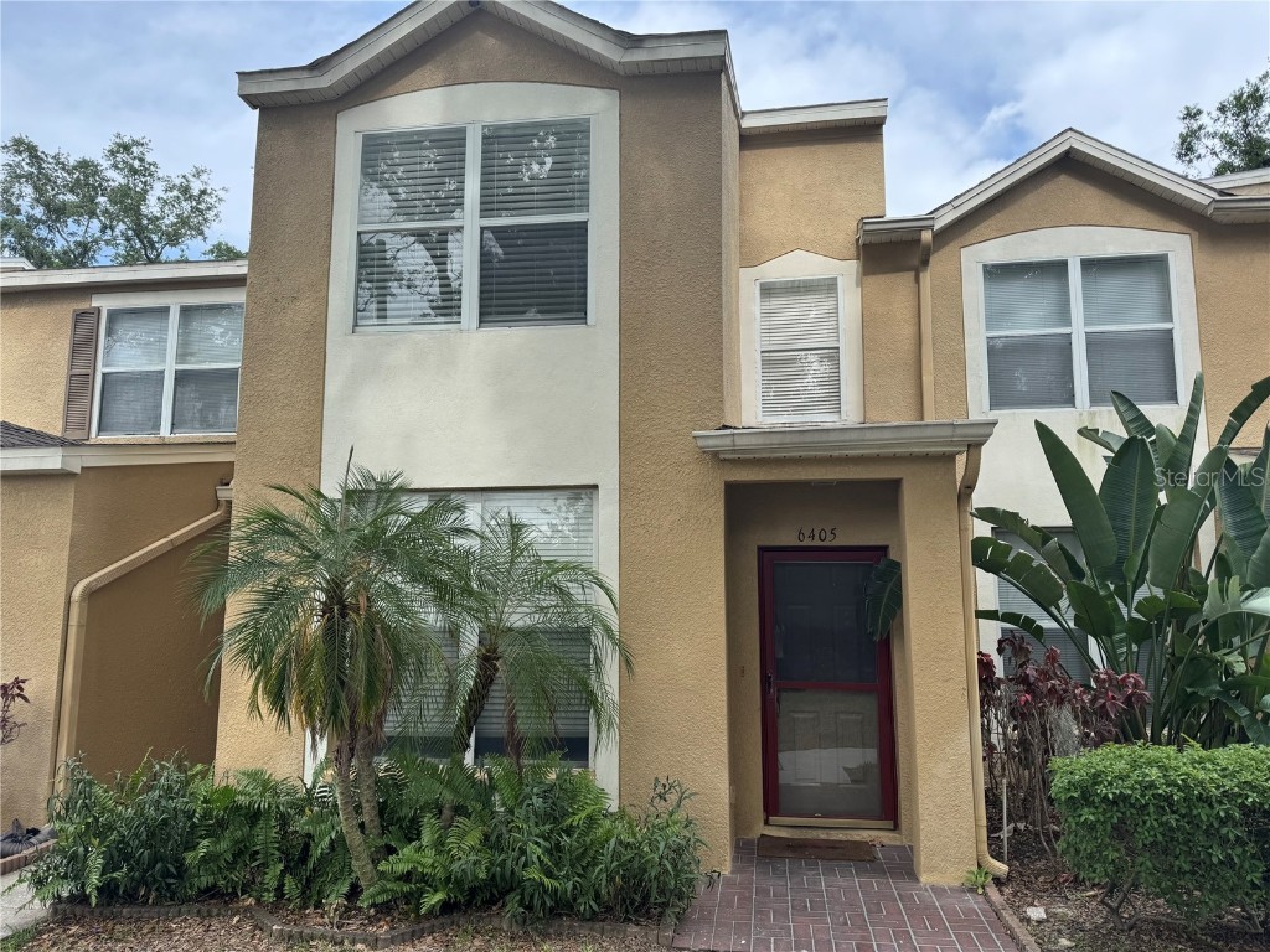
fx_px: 881
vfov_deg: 56.8
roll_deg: -0.1
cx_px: 635
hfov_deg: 71.6
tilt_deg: +8.1
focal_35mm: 24
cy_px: 476
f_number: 1.78
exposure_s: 1/1488
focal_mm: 6.76
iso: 80
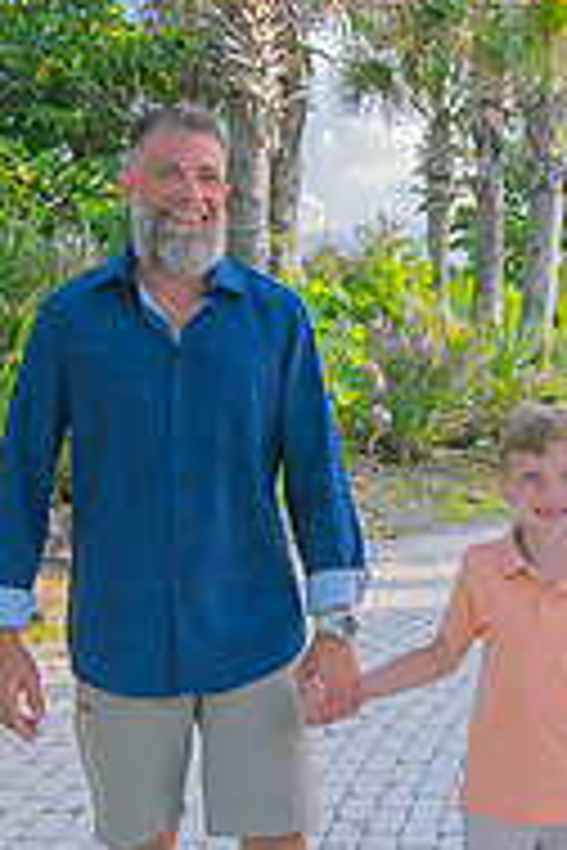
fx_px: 1347
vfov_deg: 35.0
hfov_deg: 23.3
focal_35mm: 57
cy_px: 441
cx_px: 493
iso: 250
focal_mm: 24
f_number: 4
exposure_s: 1/200
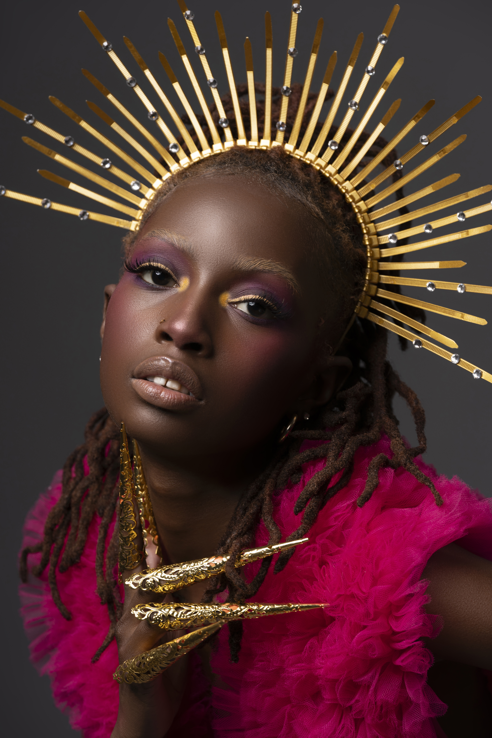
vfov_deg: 15.3
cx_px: 246
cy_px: 369
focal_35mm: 134
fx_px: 2747
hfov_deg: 10.2
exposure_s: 1/160
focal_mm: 134
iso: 100
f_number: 6.3
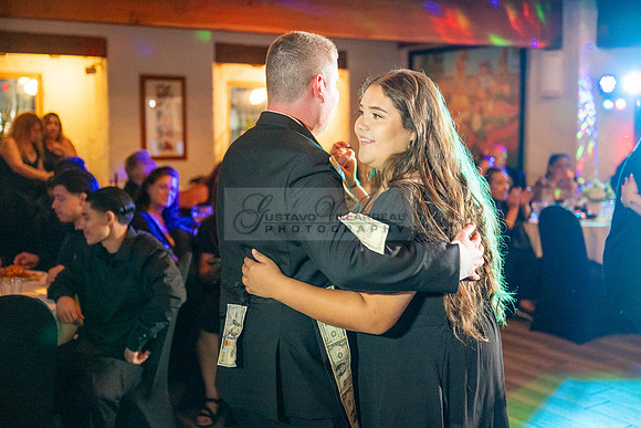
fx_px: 819
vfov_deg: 29.3
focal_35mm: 46
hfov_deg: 42.7
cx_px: 320
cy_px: 214
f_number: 2.8
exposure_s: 1/160
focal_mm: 46
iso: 1600
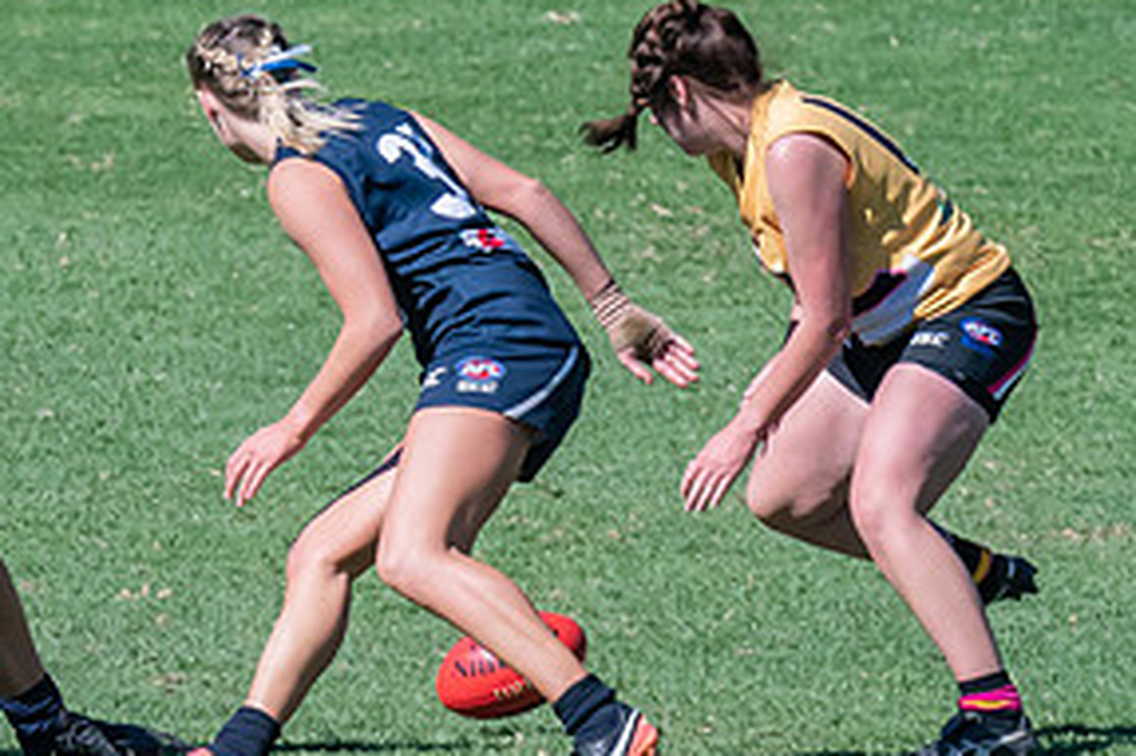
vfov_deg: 0.9
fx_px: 49480
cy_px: 510
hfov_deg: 1.3
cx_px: 234
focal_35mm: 1569
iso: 800
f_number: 10
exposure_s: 1/2000
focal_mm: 300
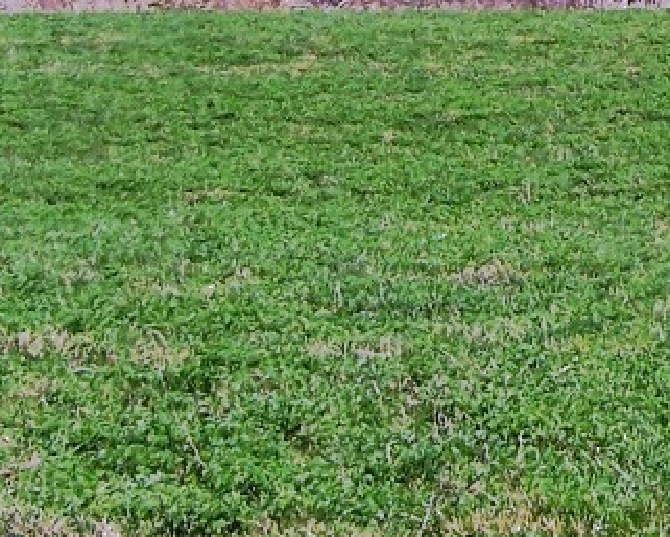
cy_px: -299
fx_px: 2955
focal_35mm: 149
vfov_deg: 10.0
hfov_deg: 12.6
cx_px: 856
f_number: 4
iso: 80
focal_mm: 6.3
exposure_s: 1/750
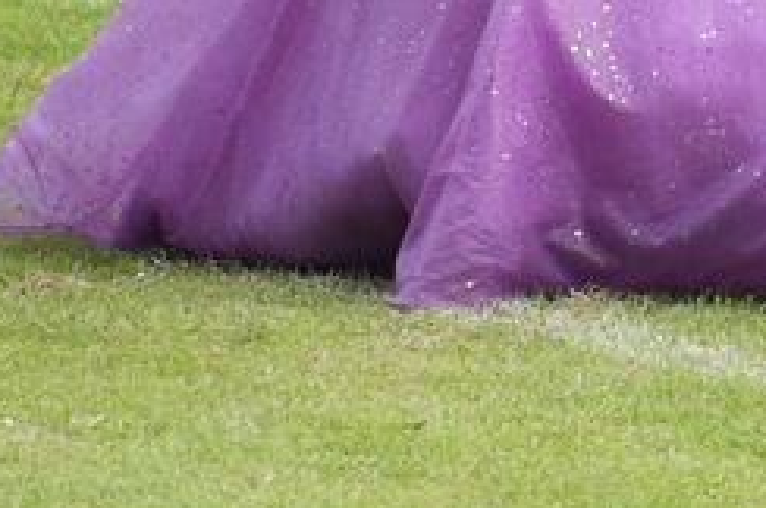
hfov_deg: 3.2
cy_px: -483
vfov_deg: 2.1
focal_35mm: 637
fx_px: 13536
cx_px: 1537
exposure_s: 1/1600
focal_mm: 92
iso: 1250
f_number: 5.6
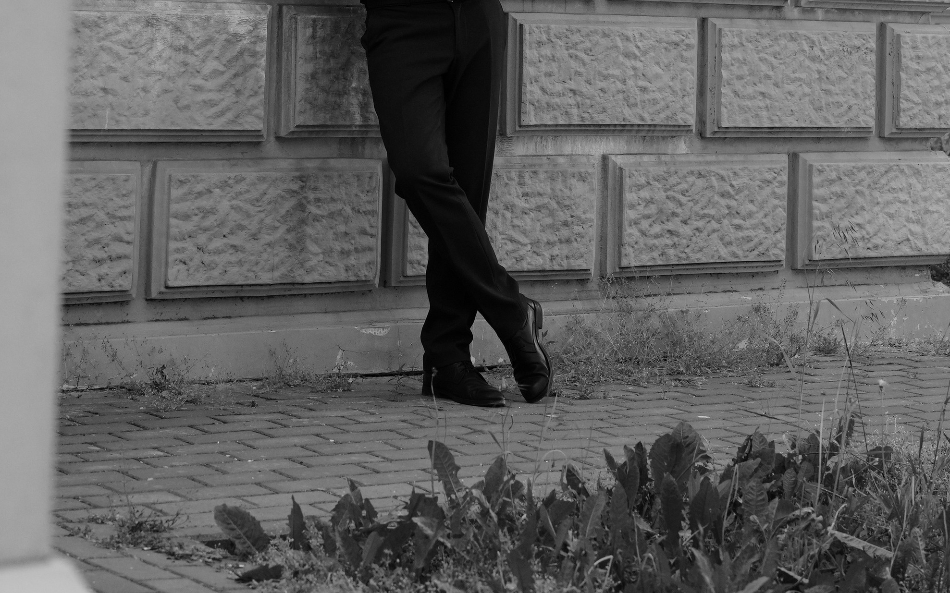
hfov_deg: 21.0
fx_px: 2563
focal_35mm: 99
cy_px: -214
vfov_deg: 12.7
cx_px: 440
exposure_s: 1/800
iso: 1000
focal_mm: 50
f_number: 4.5
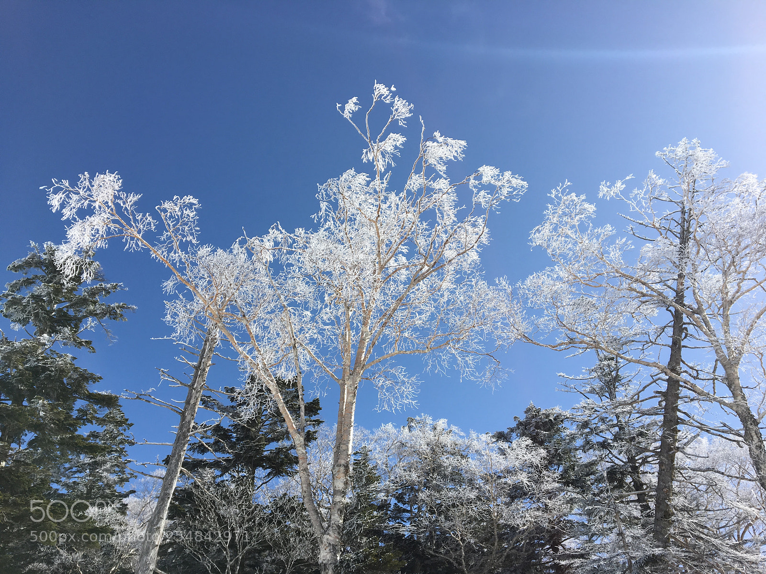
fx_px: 642
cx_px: 383
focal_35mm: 29
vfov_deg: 48.2
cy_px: 287
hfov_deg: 61.7
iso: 25
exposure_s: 1/1789
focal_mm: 4.15
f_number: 2.2
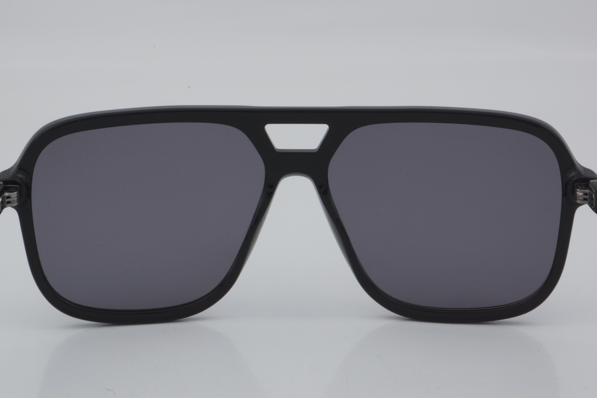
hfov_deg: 24.6
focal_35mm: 82
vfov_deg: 16.6
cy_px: 199
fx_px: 1368
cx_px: 298
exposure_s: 1/4
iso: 100
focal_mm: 55
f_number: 32
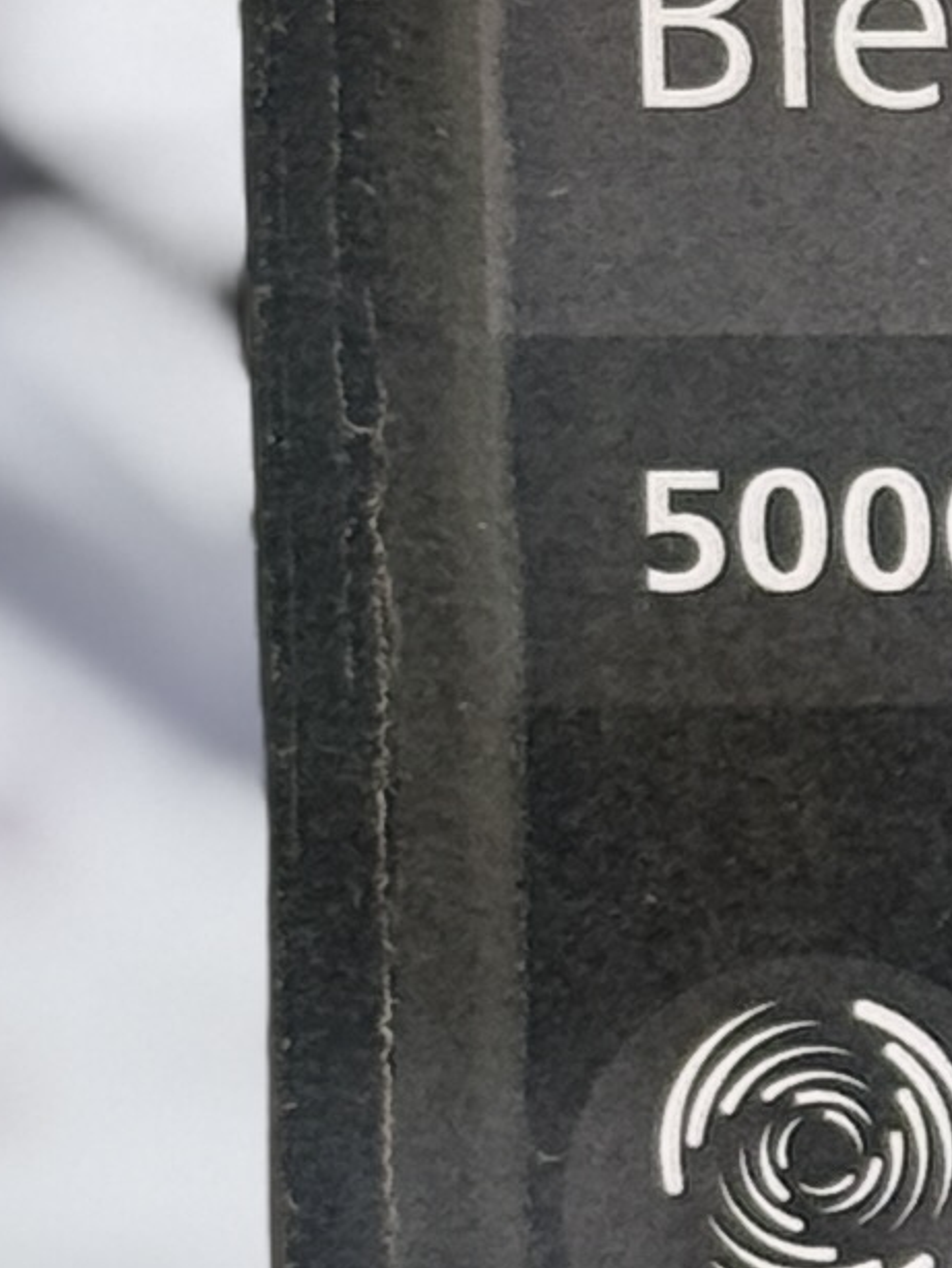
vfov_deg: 6.3
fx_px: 11543
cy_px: 1280
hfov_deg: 4.5
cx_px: 2798
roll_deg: +0.6
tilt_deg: -4.3
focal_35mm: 315
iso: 64
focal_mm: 6.76
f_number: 1.78
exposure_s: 1/100
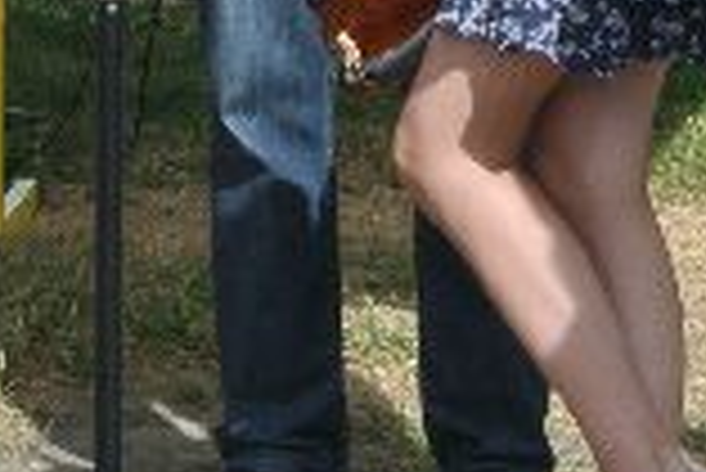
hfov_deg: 6.2
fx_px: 6517
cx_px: -211
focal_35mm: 332
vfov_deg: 4.1
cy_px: -483
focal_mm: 24.4
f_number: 10
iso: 100
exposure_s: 1/125
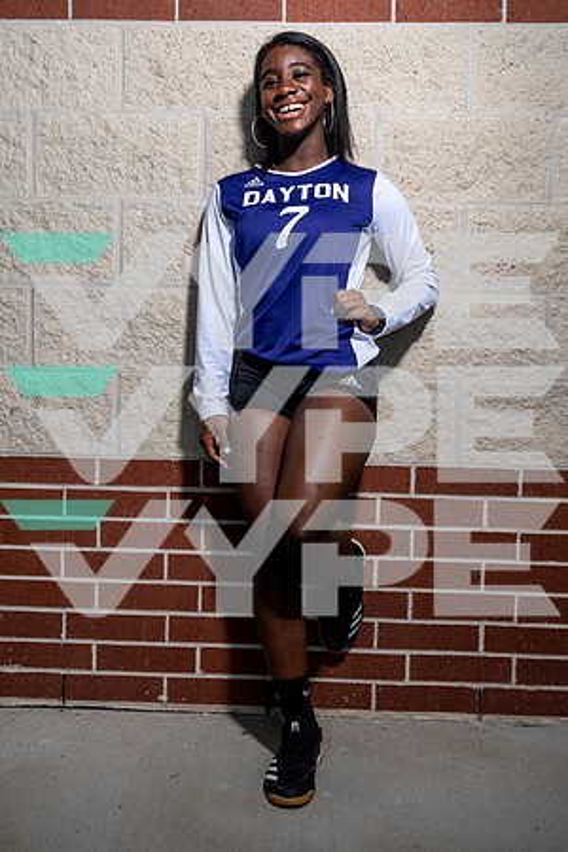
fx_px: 876
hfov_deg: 35.9
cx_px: 284
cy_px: 426
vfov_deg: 51.9
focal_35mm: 37
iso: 100
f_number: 8
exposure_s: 1/125
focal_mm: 37
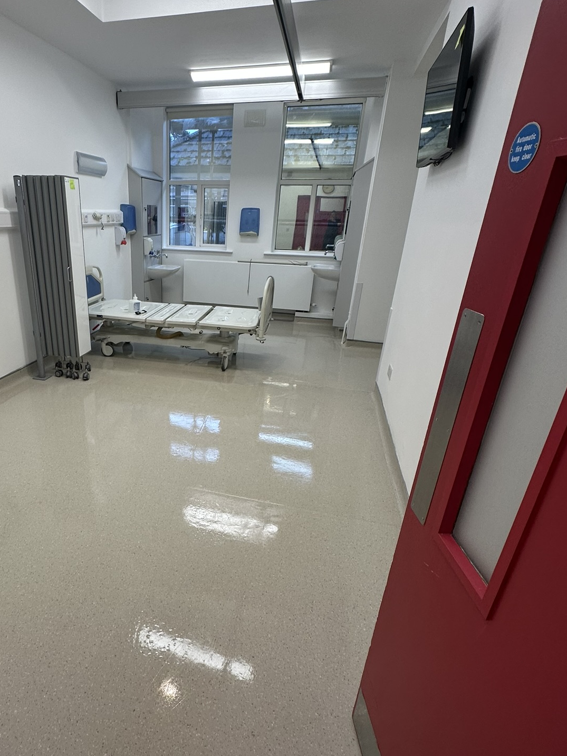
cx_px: 189
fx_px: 437
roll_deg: -3.0
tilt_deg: -23.7
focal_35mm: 20
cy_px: 393
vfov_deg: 81.7
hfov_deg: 64.3
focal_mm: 2.22
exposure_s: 1/100
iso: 80
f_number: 2.2
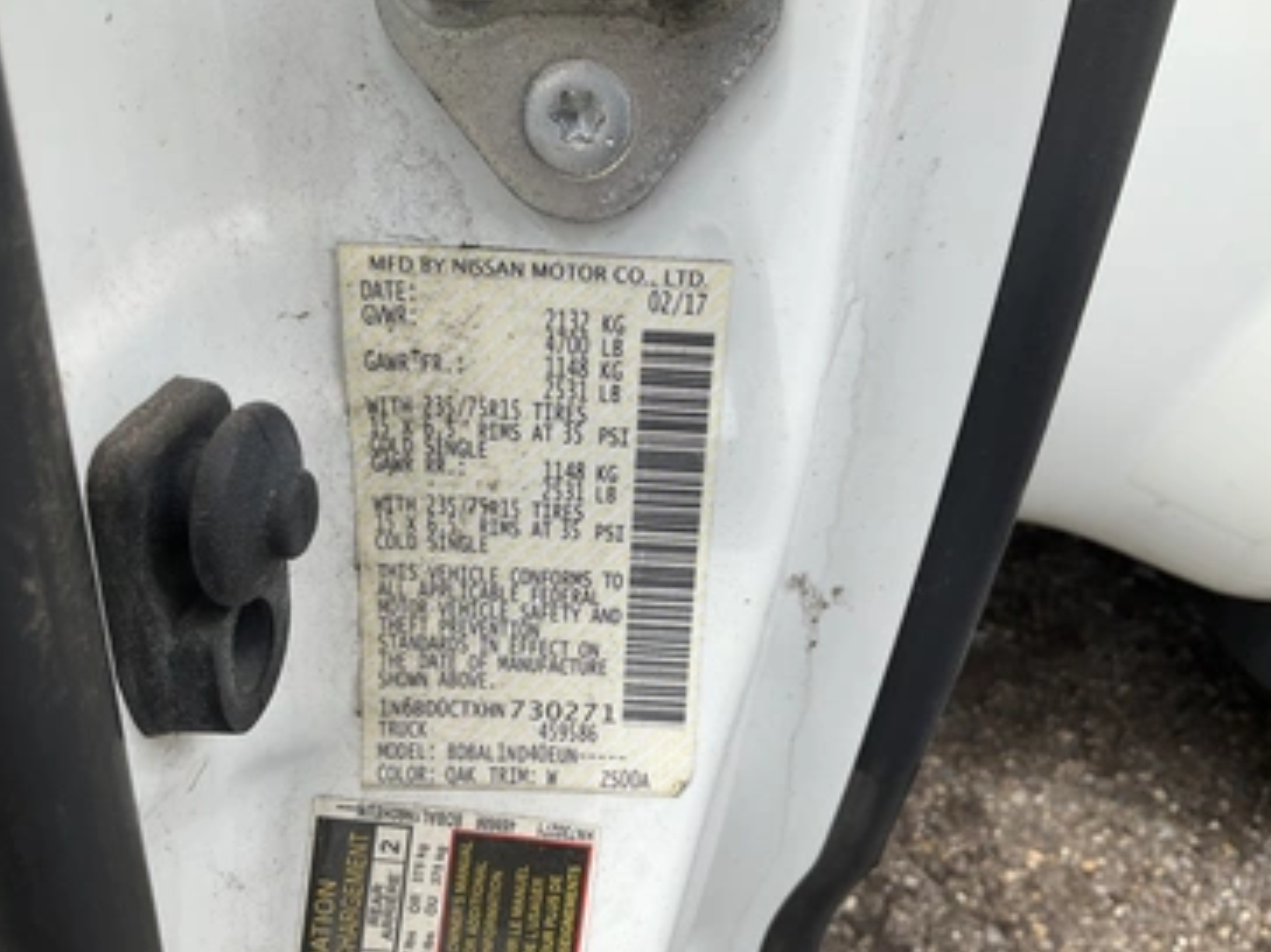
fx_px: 1175
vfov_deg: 44.1
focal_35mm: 32
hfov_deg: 56.8
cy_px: 511
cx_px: 630
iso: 25
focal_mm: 3
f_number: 1.8
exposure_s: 1/1035
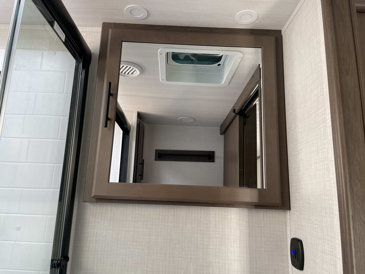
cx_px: 182
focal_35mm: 26
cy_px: 137
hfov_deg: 67.3
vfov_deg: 53.1
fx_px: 274
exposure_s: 1/121
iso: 125
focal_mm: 4.2
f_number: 1.6
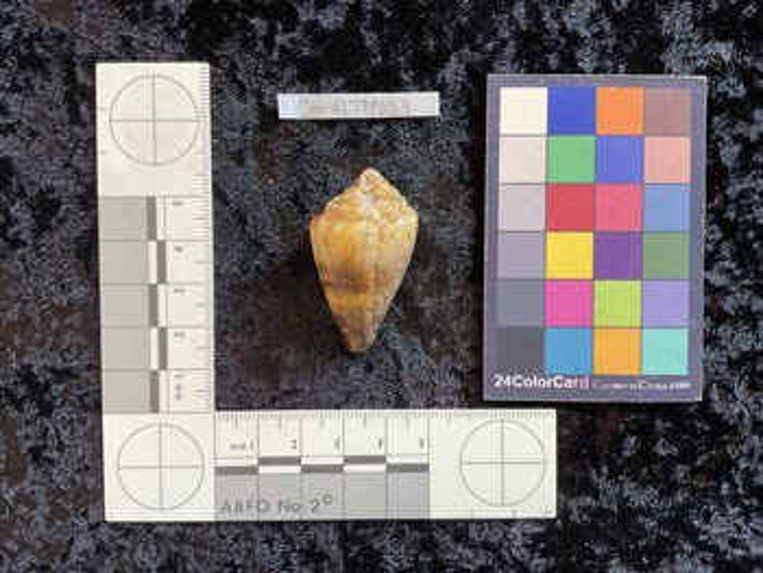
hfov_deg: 61.6
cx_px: 382
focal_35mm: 29
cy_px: 286
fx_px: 640
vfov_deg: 48.3
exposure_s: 1/100
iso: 64
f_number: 1.8
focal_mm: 3
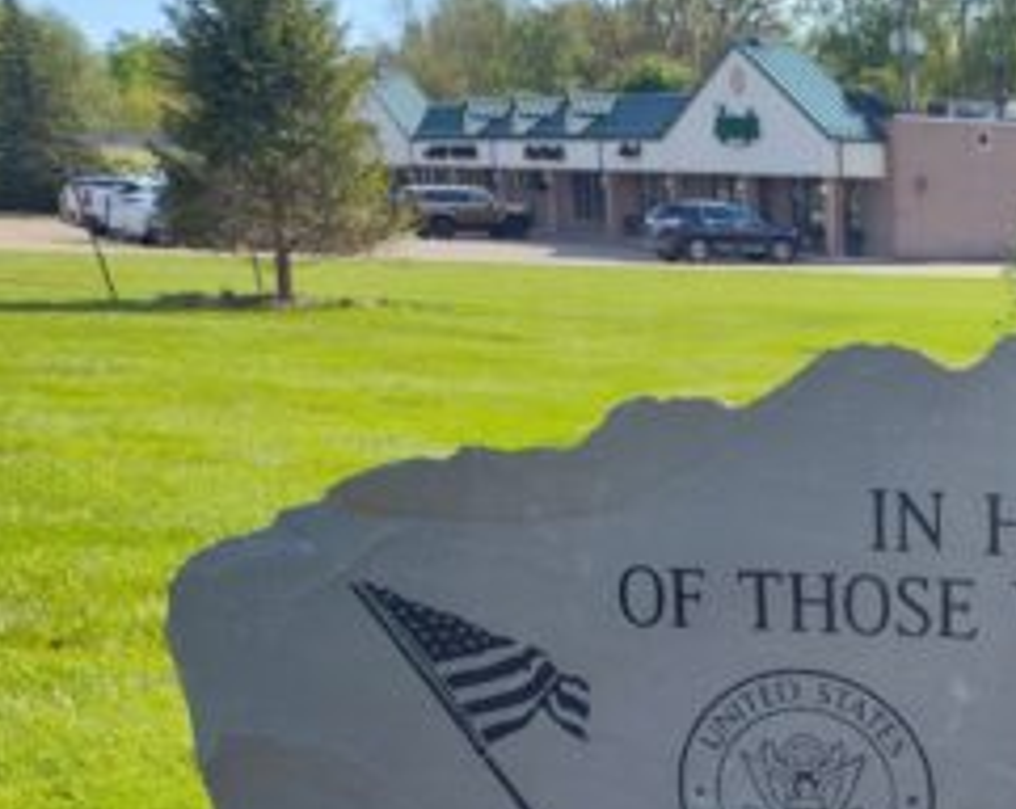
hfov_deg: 30.2
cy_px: 801
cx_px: 1113
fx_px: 1681
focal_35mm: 56
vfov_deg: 25.8
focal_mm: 5.56
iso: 100
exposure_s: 1/1089
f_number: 1.8
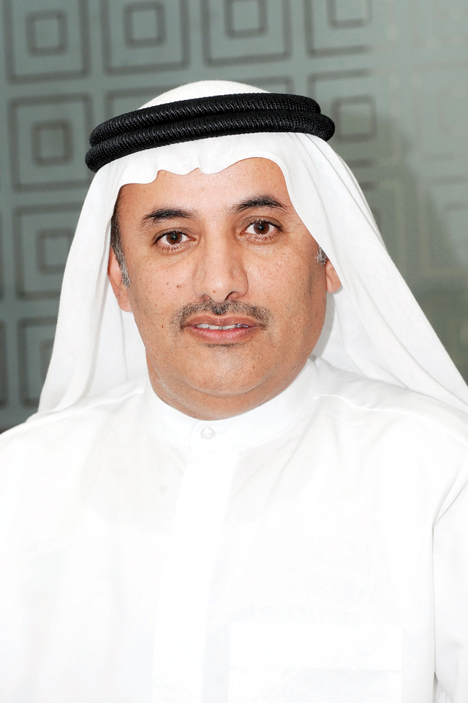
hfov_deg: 11.0
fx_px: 2441
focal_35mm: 125
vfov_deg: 16.4
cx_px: 234
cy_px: 352
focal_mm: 125
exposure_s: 1/200
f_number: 7.1
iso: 400
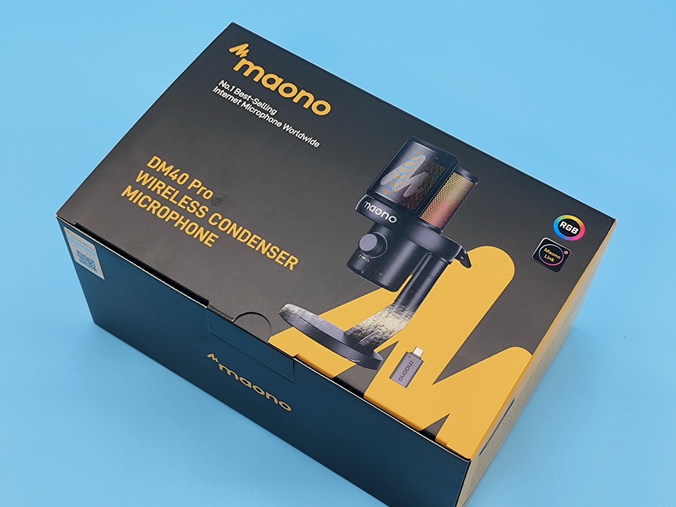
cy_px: 254
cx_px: 338
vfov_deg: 26.1
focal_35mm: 56
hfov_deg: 34.3
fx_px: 1094
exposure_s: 1/100
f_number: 1.65
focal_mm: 6.14
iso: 200
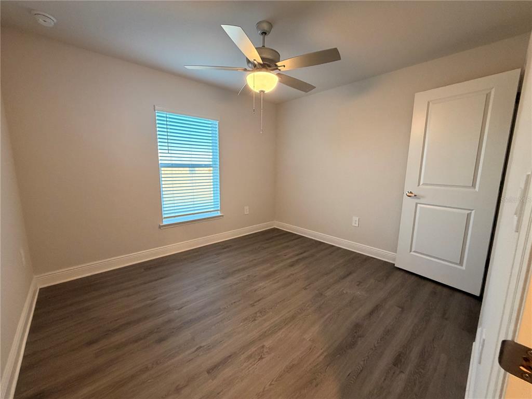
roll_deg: -0.3
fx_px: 215
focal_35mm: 14
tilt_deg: -9.1
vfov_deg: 85.7
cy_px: 200
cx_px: 266
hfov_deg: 102.1
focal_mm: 2.22
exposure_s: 1/60
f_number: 2.2
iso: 250
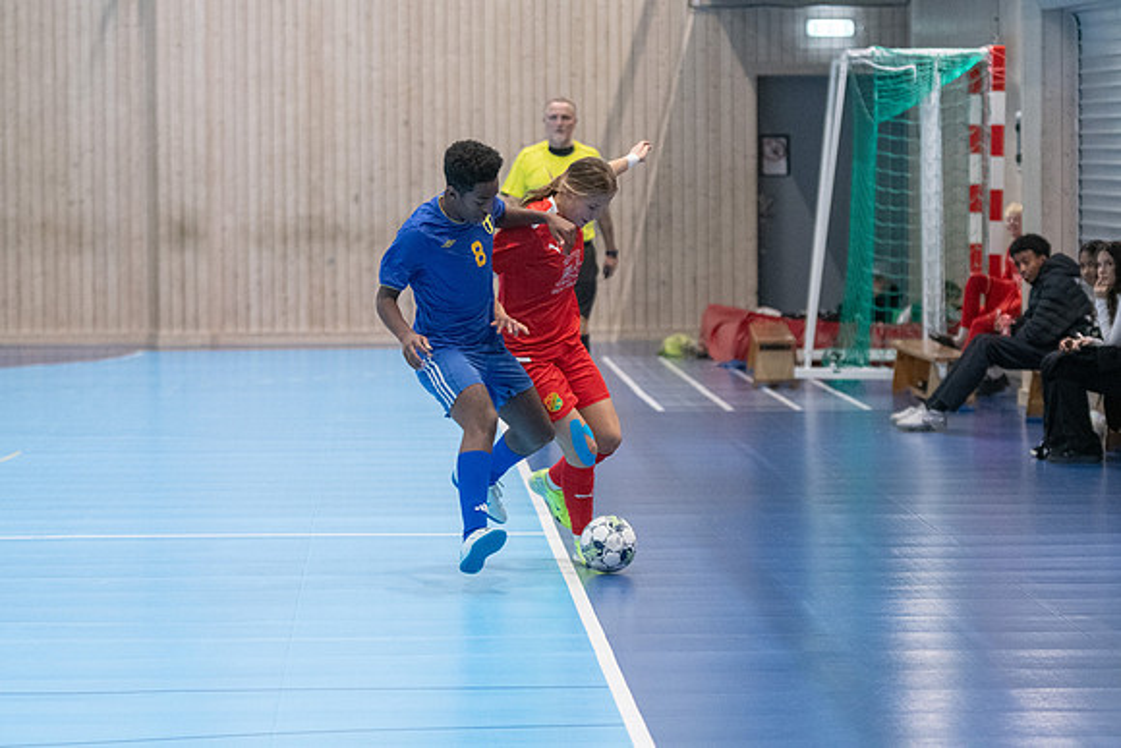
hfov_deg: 12.2
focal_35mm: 168
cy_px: 374
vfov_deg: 8.2
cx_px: 560
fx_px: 5232
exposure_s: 1/640
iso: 5000
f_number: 3.2
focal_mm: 112
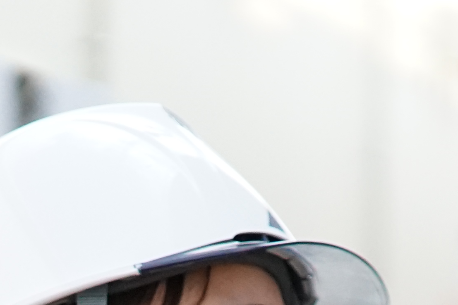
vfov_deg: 4.9
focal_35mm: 271
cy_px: 701
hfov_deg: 7.4
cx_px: 772
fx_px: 3447
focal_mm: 50
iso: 3200
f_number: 2.2
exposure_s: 1/8000
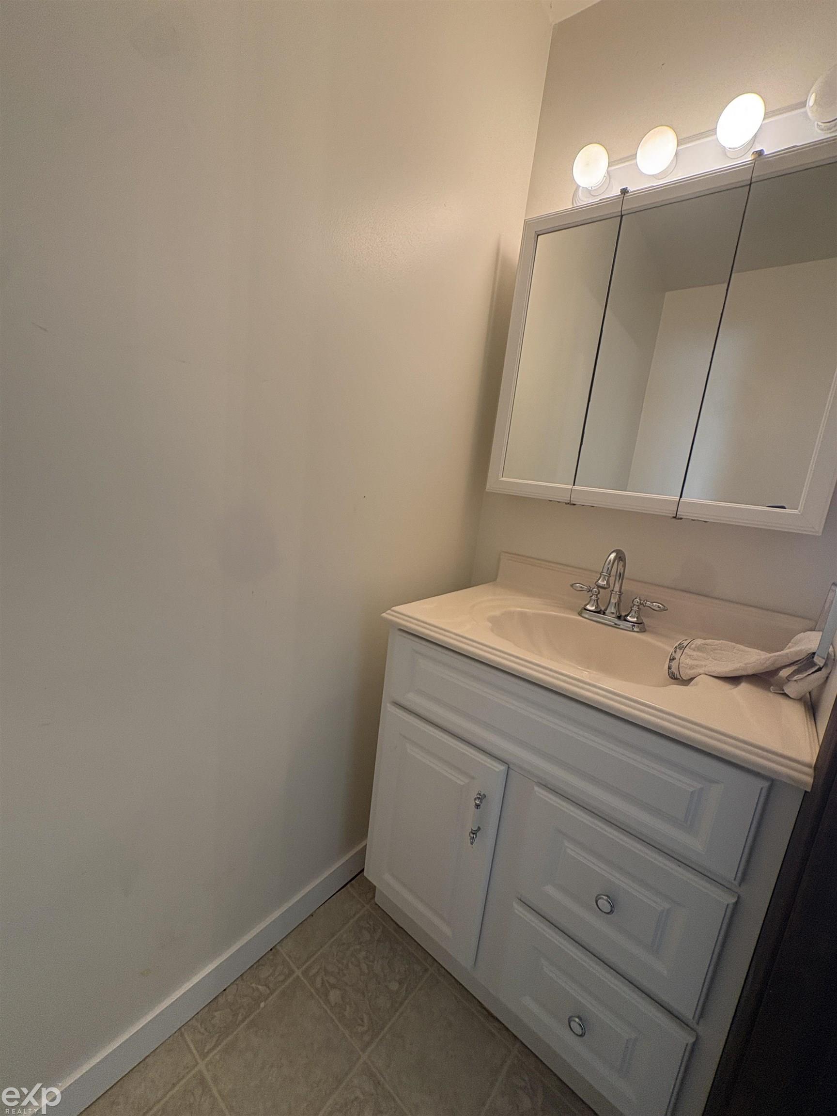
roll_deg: -6.6
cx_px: 418
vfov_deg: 102.1
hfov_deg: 85.7
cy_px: 558
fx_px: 451
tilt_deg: -10.8
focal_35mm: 14
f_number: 2.2
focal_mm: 2.22
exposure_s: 1/60
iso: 200
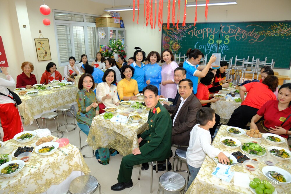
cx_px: 146
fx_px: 194
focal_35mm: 24
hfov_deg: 73.7
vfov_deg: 53.1
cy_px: 97
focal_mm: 16
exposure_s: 1/100
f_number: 2.8
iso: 1250
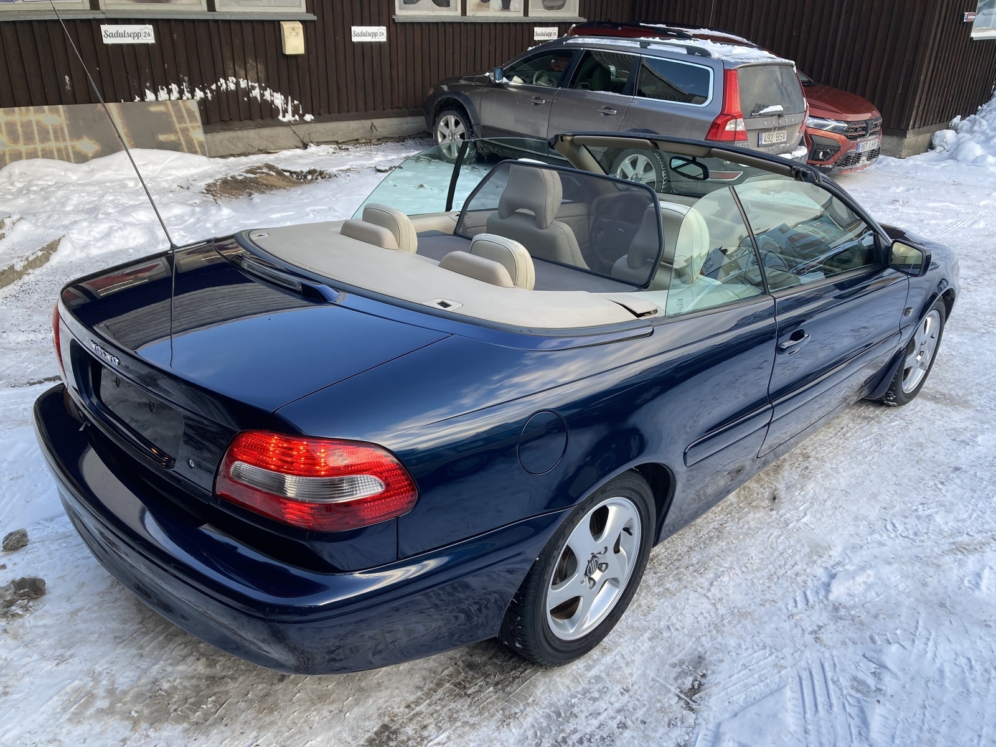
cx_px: 498
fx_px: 806
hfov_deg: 63.4
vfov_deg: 49.7
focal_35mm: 28
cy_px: 374
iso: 20
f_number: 1.8
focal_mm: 3.99
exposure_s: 1/138
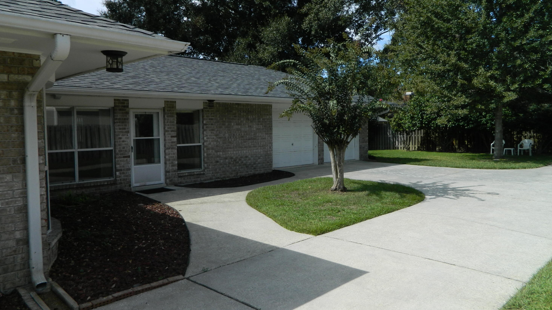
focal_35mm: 28
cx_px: 277
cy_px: 147
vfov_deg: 41.5
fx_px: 410
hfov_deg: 67.9
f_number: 3.1
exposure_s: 1/1000
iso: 80
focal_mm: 4.5
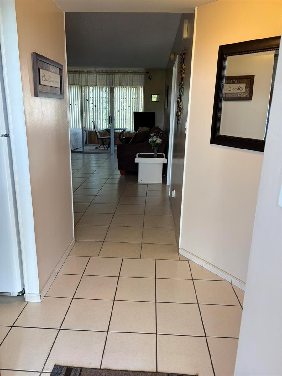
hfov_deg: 53.1
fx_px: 282
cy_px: 188
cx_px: 141
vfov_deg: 67.3
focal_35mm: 26
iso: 100
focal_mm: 5.96
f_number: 1.6
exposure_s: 1/120
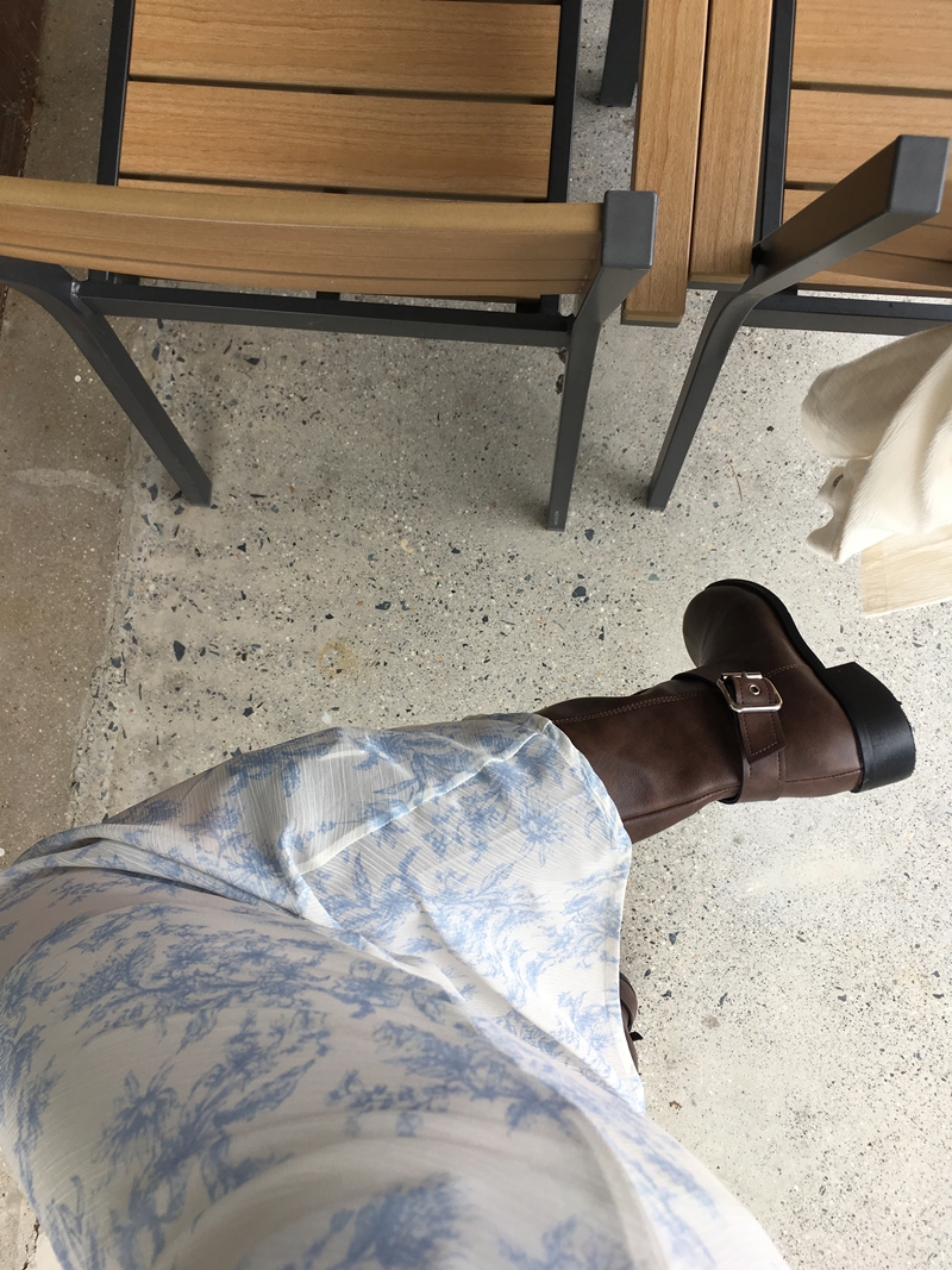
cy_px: 635
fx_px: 1064
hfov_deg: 48.2
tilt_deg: -82.8
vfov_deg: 61.7
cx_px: 476
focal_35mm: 29
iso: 25
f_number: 2.2
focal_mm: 4.15
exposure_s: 1/151
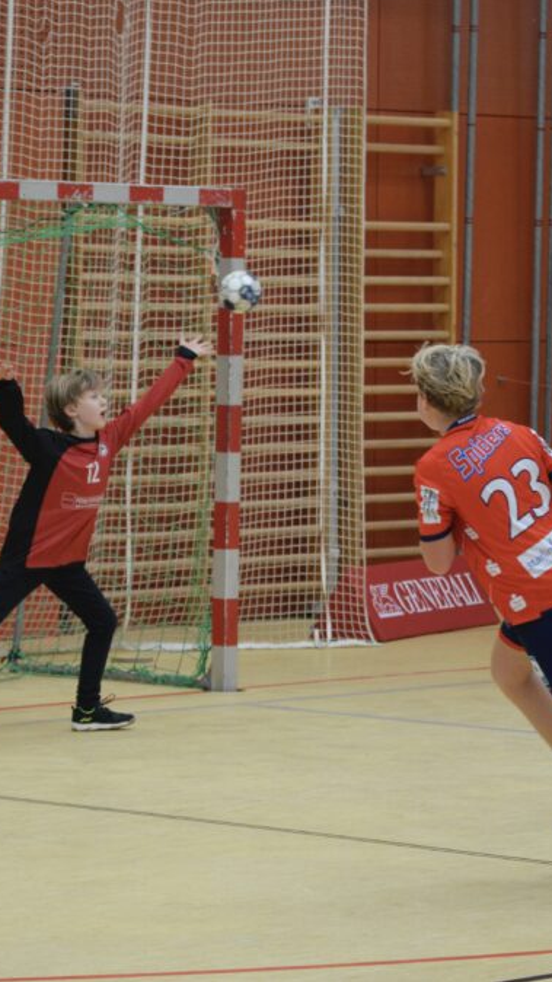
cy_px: 490
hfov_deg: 7.5
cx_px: 141
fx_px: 4216
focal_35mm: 162
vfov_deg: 13.3
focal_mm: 68
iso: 1100
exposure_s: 1/500
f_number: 4.2
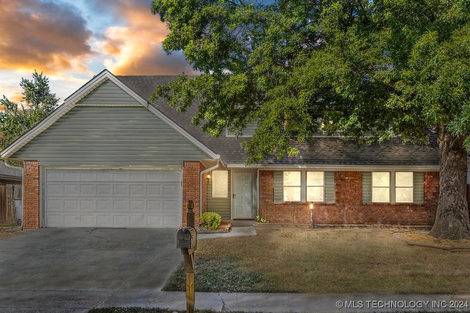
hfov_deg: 60.3
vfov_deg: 42.3
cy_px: 156
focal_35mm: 31
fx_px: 405
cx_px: 235
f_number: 8
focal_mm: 21
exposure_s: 1/500
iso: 400
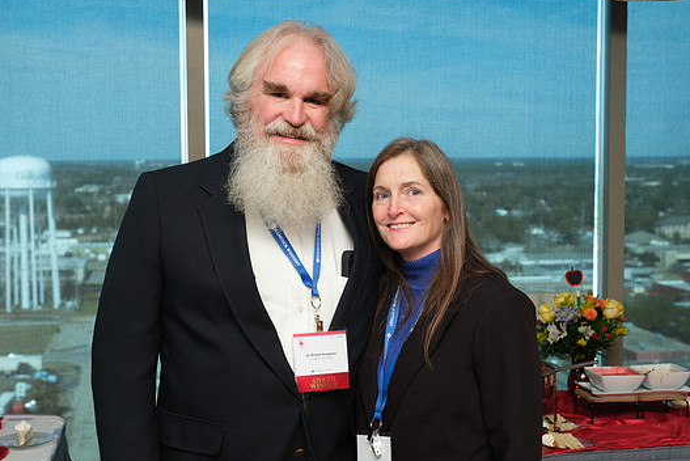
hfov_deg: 36.2
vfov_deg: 24.6
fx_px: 1055
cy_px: 239
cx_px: 359
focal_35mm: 55
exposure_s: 1/125
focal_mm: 33.2
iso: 1000
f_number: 5.6
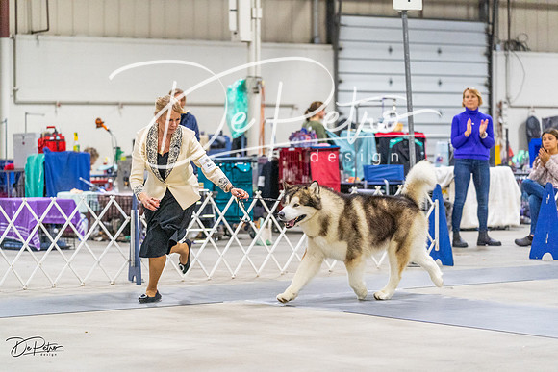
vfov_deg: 12.0
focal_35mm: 114
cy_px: 186
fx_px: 1767
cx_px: 279
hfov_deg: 17.9
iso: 6400
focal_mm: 114
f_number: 3.2
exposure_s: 1/320
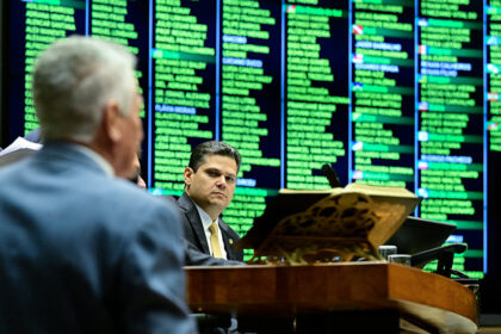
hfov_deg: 11.9
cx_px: 250
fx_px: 2393
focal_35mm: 172
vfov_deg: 8.0
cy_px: 167
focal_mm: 115
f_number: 4
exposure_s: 1/200
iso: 4000
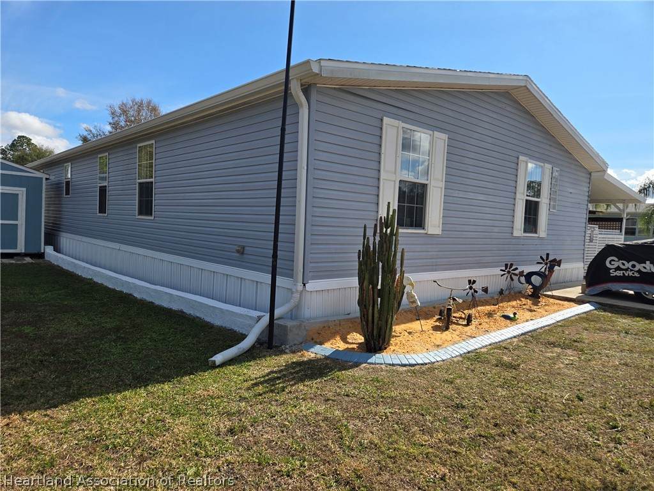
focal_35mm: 23
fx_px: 435
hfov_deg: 73.9
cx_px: 327
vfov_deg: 58.9
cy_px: 246
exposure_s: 1/1936
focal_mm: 5.4
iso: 25
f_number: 1.8
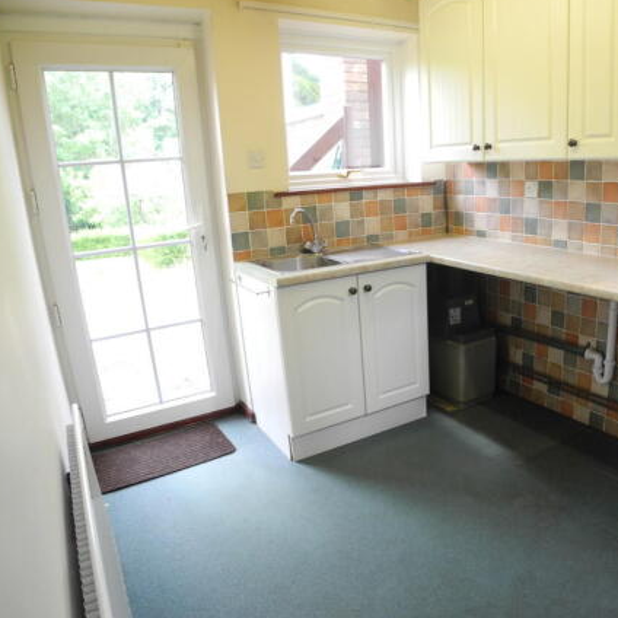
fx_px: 687
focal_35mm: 34
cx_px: 412
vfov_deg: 48.5
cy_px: 308
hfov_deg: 47.7
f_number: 2.8
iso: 176
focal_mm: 6
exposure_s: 1/30
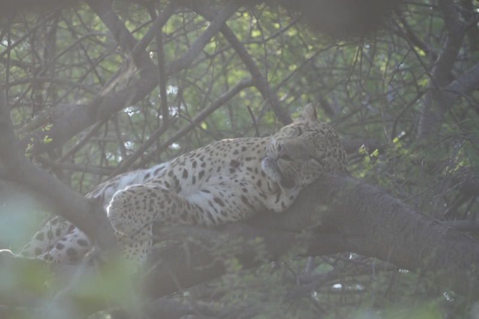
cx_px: 240
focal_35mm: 722
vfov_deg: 1.9
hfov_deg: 2.9
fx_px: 9597
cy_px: 160
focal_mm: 481
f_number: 6.3
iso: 2000
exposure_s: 1/500
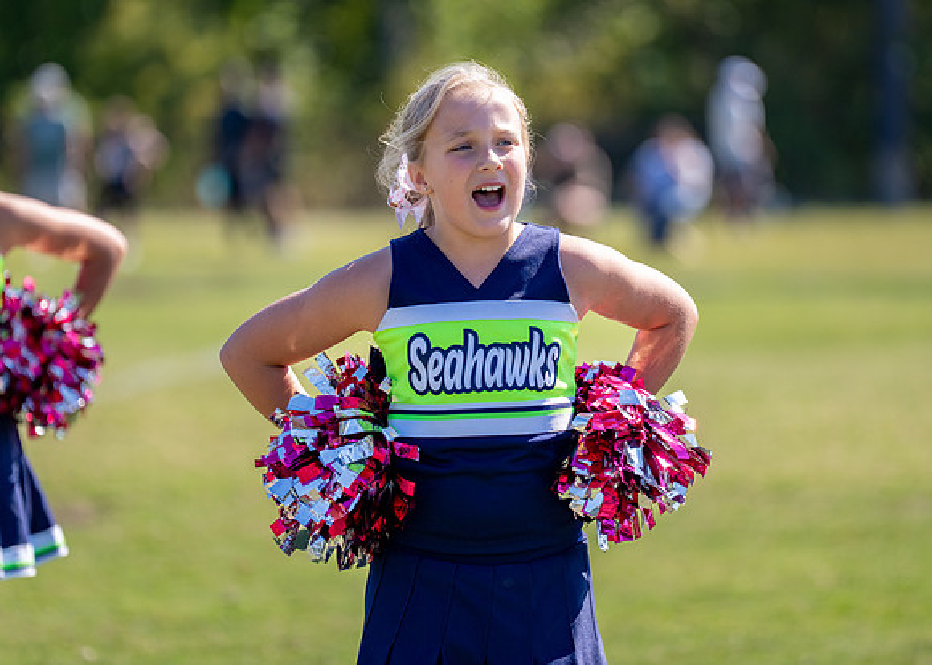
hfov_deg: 8.3
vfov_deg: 5.9
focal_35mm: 243
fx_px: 6428
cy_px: 260
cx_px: 475
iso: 200
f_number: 2.8
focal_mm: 185
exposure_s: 1/2000
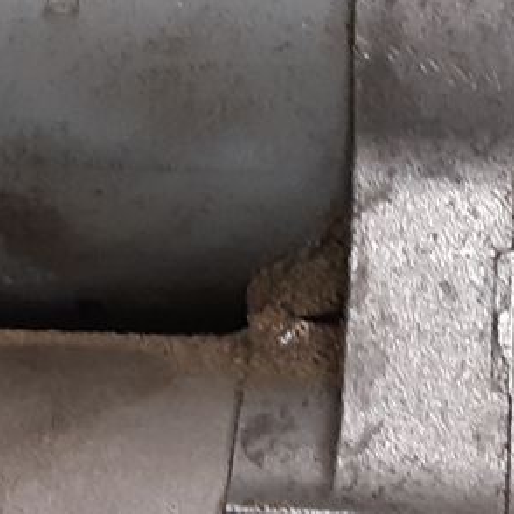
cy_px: -31
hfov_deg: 10.9
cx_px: 219
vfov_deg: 10.8
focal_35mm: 160
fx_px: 2688
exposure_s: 1/50
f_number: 1.7
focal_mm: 3.93
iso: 160
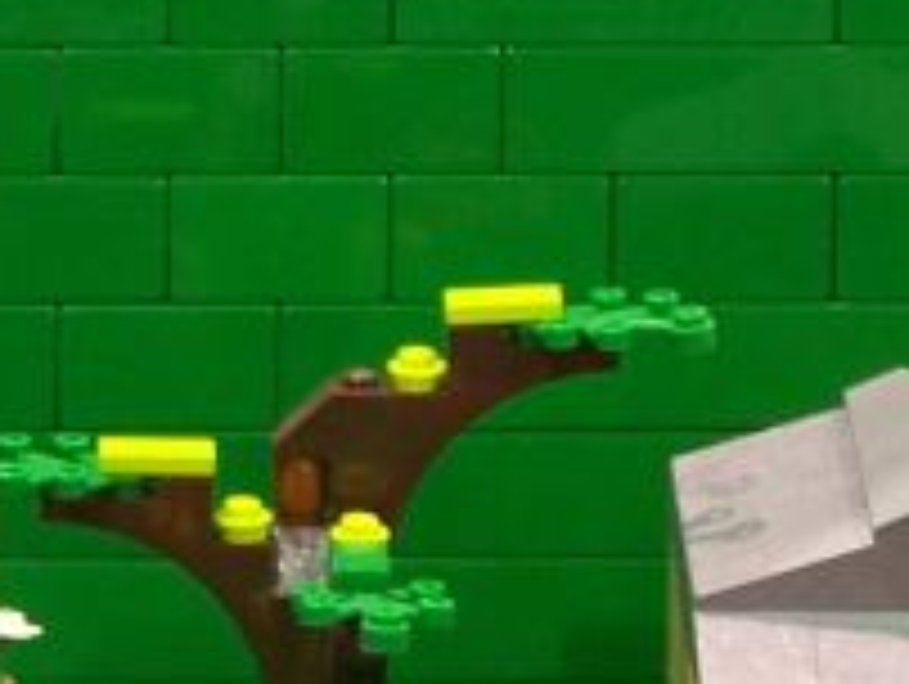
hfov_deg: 3.7
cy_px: 652
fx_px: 13987
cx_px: -153
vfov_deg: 2.8
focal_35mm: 532
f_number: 3.2
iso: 80
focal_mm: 17.5
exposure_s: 1/2
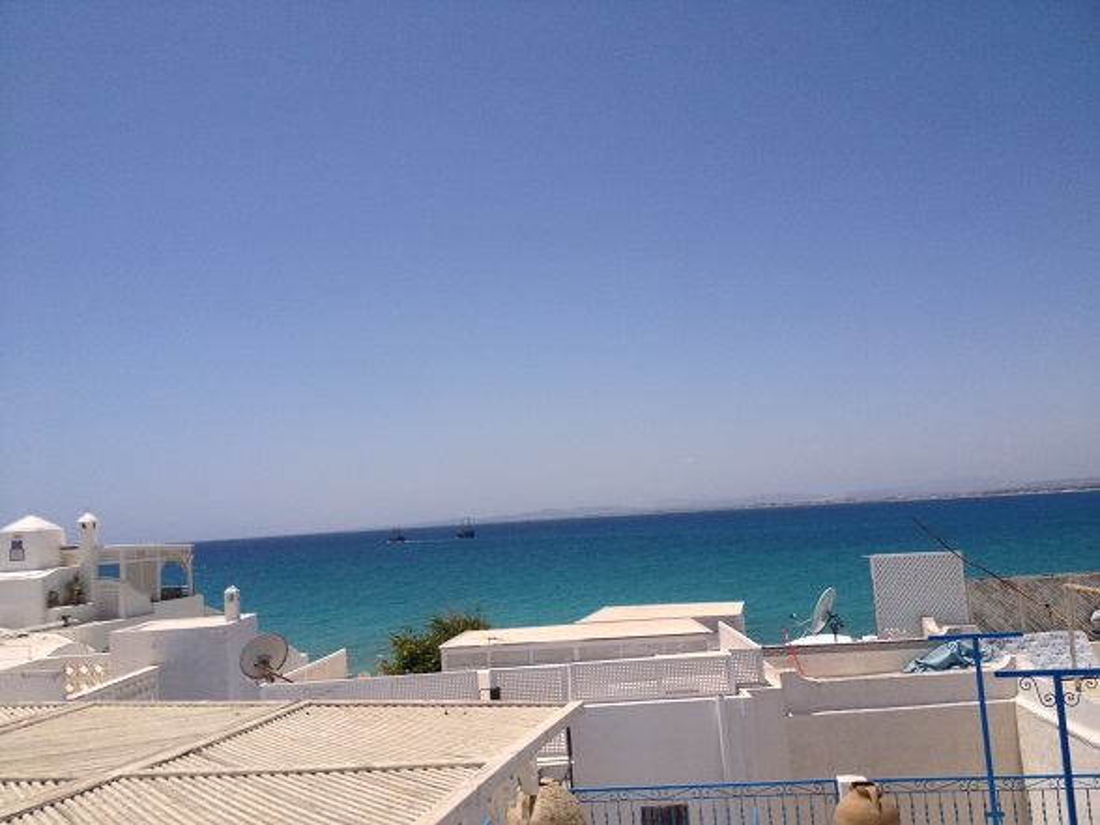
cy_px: 412
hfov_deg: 52.6
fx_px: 1112
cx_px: 550
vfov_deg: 40.7
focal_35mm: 35
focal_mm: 4.28
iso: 50
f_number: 2.4
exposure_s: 1/3460
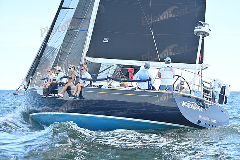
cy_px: 80
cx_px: 120
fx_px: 467
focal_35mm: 70
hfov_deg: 28.8
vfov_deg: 19.5
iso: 250
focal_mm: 70
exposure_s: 1/1250
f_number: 3.2
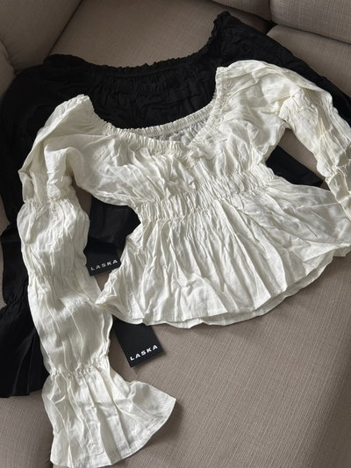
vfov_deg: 39.6
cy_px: 234
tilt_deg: -59.5
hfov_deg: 30.3
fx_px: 649
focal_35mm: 48
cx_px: 176
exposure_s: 1/60
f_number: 1.78
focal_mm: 6.76
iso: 100
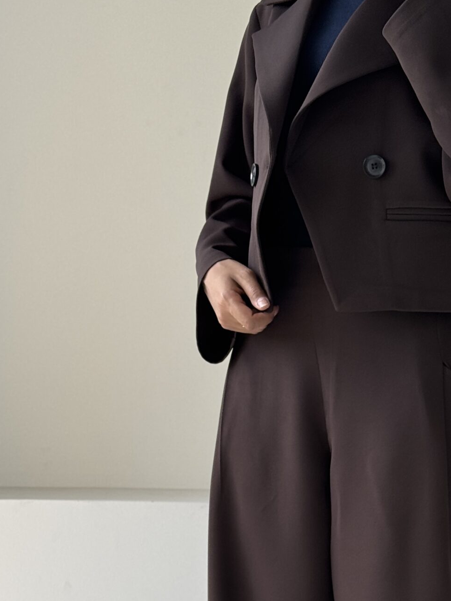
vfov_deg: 20.1
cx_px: 385
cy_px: 576
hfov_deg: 15.4
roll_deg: -0.8
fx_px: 1650
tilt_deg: -4.2
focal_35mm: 95
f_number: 1.78
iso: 64
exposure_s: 1/161
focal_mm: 6.76
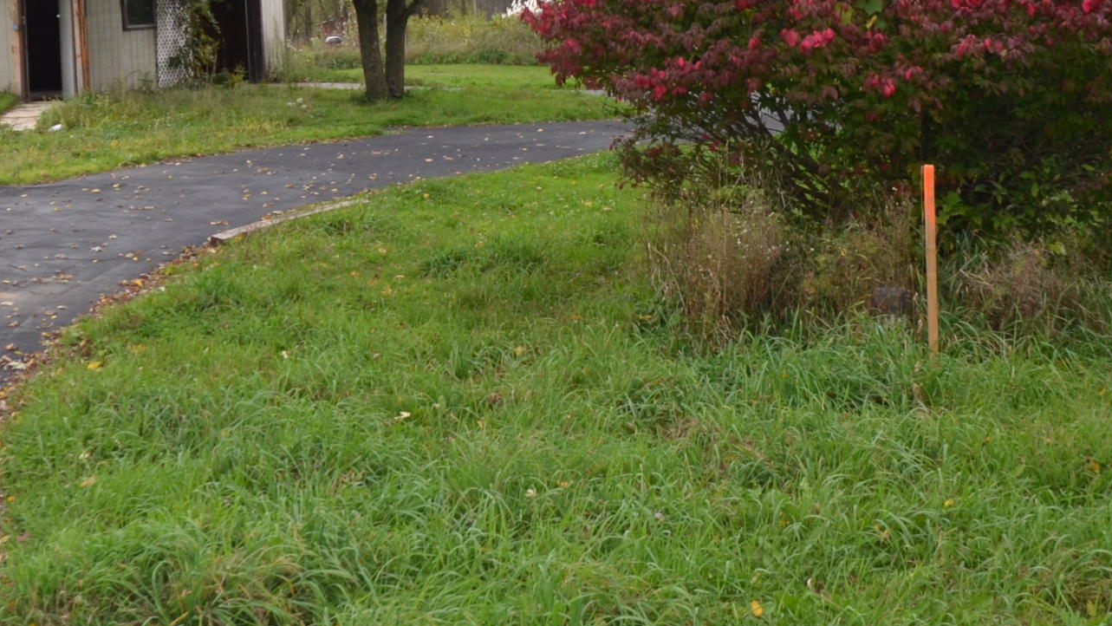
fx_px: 1946
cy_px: -20
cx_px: 453
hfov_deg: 31.8
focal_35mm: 66
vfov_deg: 17.8
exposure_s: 1/125
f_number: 3.5
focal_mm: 18
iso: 220
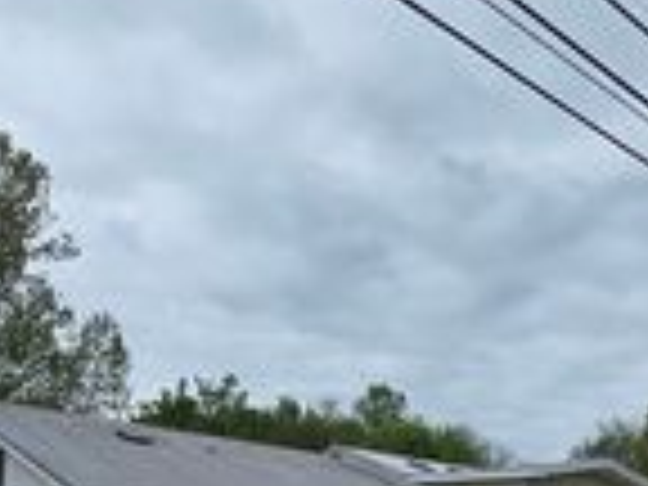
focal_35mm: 45
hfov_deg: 41.2
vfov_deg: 28.6
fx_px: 842
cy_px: 560
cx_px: 459
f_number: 2.2
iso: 50
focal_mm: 2.2
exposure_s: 1/3109
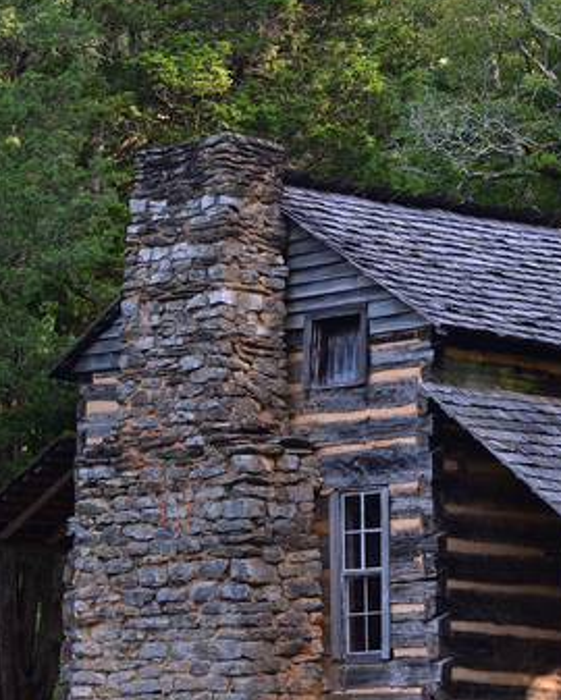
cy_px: 511
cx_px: 286
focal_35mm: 152
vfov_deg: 12.6
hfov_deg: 10.2
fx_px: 3152
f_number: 4.5
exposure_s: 1/125
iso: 400
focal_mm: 70
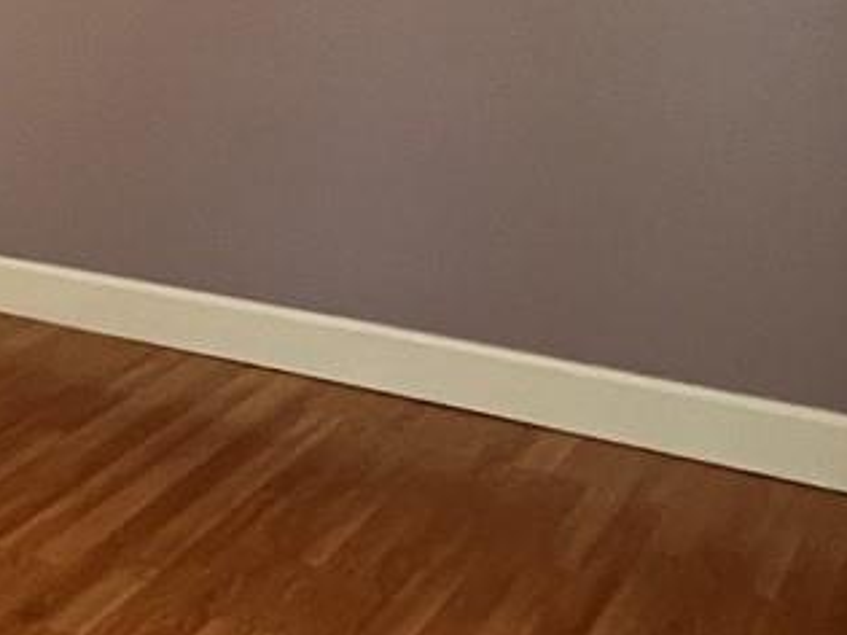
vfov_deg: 20.3
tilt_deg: -0.9
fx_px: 1614
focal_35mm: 66
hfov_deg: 23.1
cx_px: -457
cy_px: -202
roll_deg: +0.5
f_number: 1.8
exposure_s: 1/60
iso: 640
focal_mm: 1.57
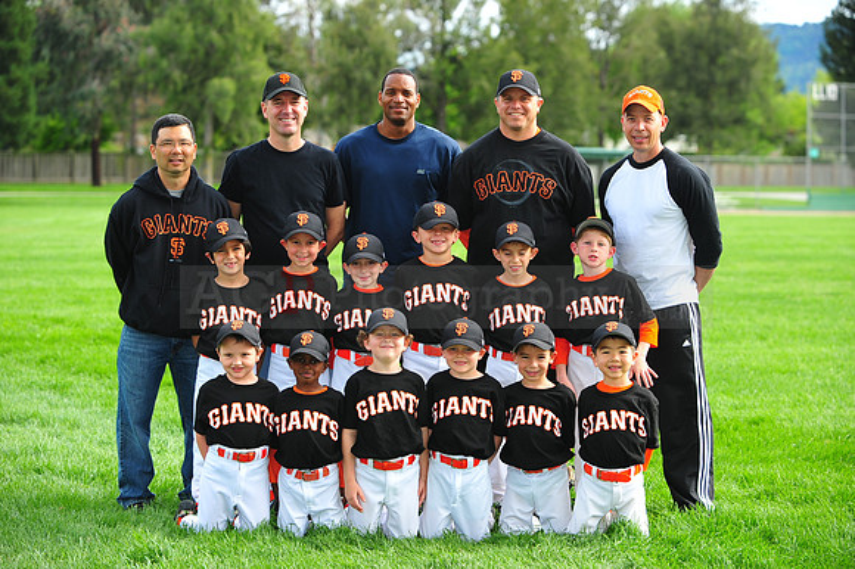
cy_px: 284
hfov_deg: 19.5
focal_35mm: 105
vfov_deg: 13.0
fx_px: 2492
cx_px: 428
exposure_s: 1/800
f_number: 4.5
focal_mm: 105
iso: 400
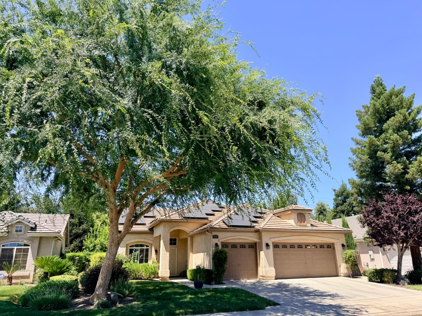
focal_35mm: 24
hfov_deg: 71.6
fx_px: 293
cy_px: 158
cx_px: 211
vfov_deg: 56.8
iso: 80
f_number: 1.78
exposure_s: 1/2299
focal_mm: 6.76
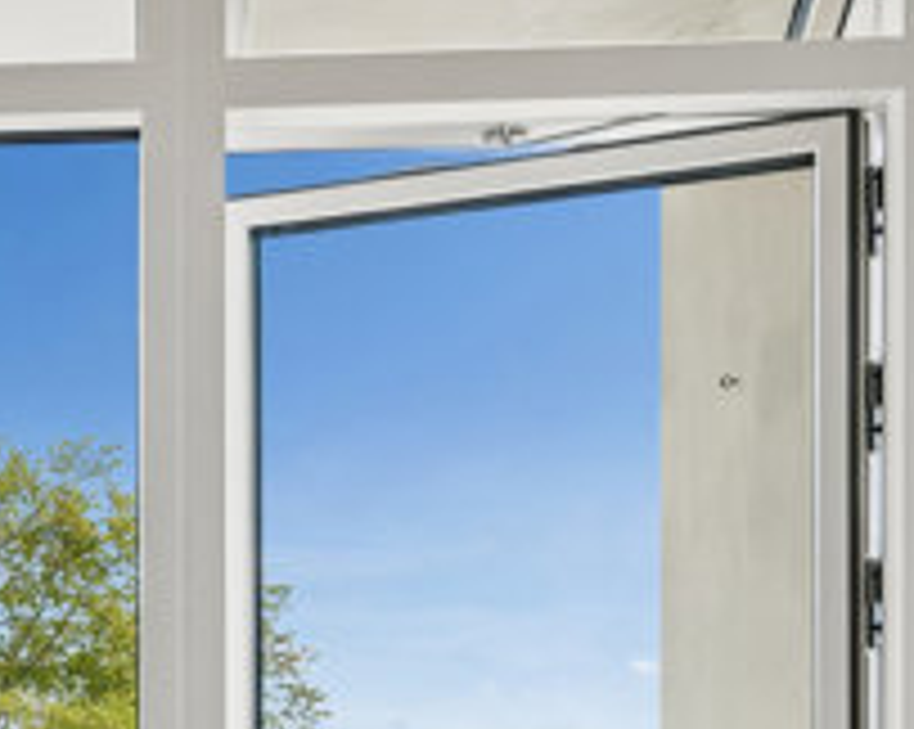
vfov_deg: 19.2
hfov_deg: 23.9
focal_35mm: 74
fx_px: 2000
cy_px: 925
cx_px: -117
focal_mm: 20
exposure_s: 1/400
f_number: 7.1
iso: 800
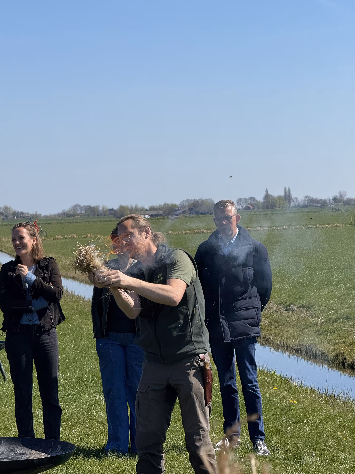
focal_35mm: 120
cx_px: 178
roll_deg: +2.3
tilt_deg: -1.2
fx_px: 1641
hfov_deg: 12.3
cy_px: 237
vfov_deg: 16.4
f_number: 2.8
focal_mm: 15.66
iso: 50
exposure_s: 1/1114
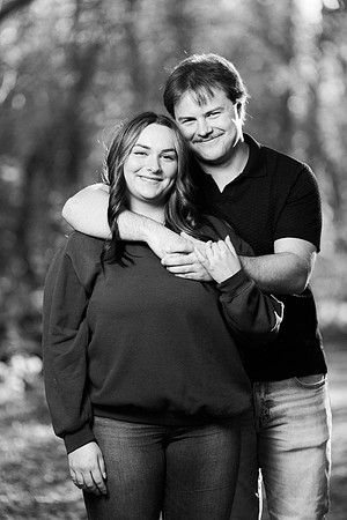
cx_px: 174
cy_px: 260
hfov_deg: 9.1
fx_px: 2169
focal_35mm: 150
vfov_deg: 13.7
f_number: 2.5
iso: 250
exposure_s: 1/160
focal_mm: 150
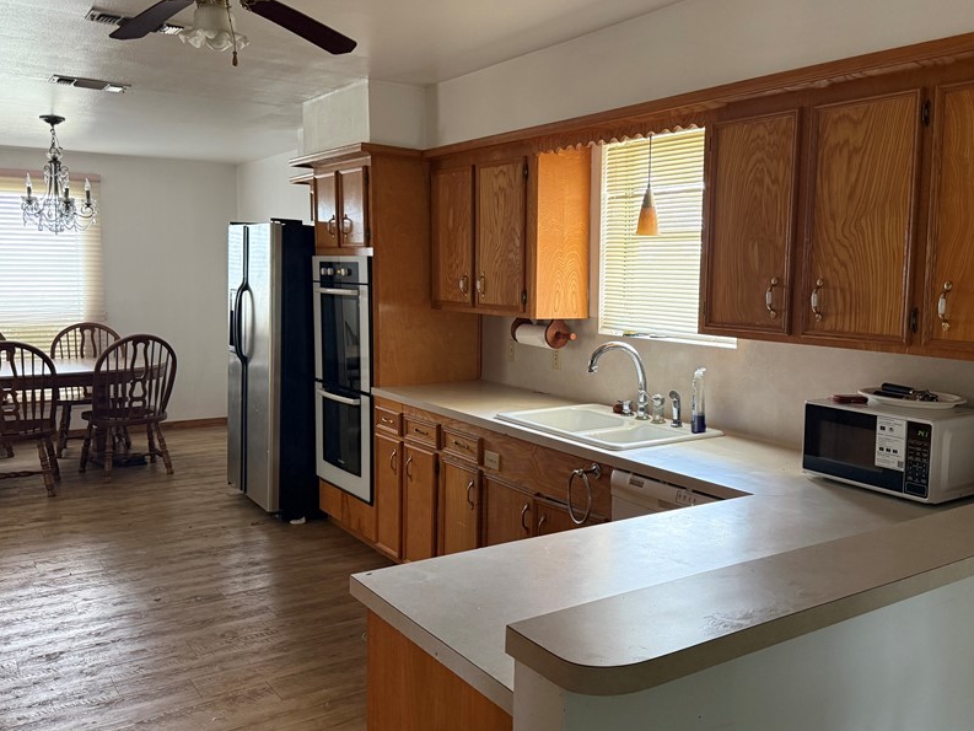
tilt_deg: -6.3
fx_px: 872
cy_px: 351
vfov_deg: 45.4
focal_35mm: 31
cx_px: 579
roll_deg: -0.2
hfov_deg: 57.9
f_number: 1.78
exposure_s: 1/60
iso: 400
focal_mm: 6.76
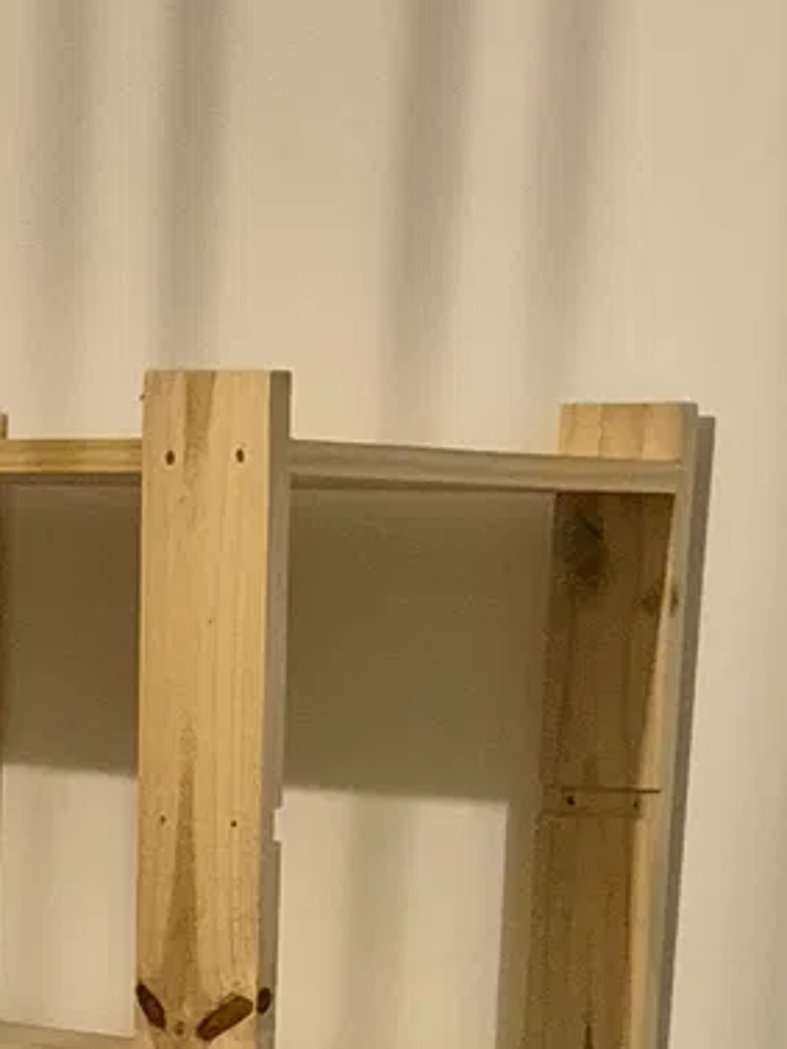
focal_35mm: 130
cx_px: 75
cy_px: 1593
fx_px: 3939
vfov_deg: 14.2
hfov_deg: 11.3
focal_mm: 5.4
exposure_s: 1/100
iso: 2000
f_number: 1.8
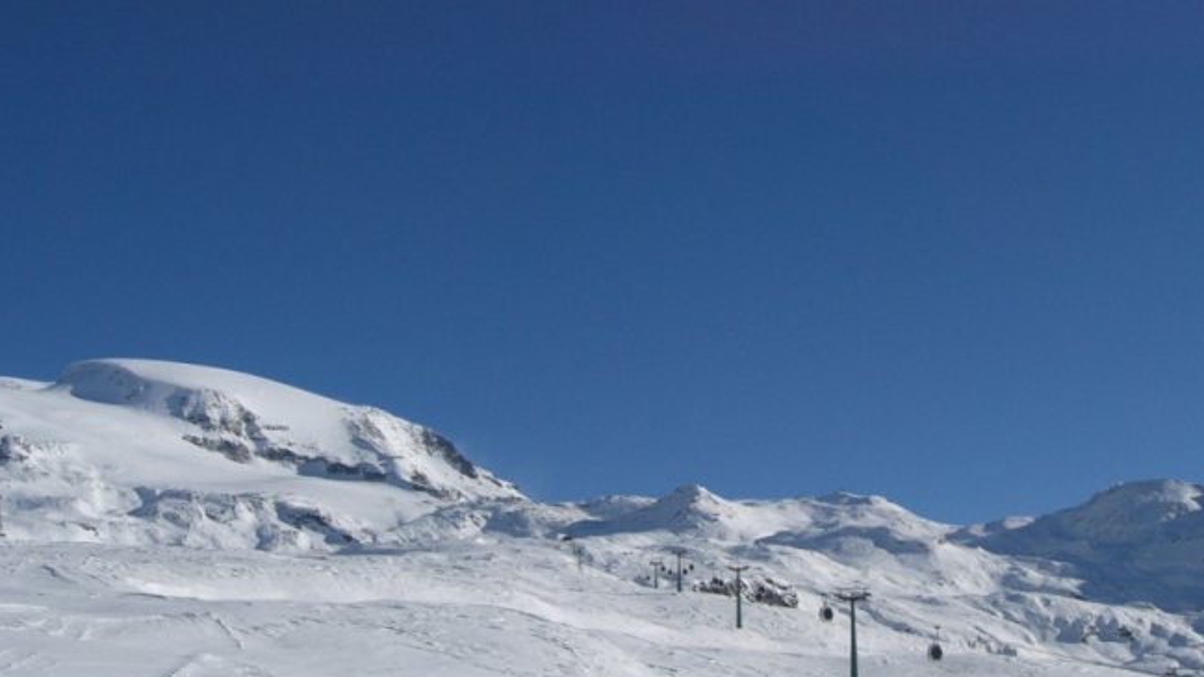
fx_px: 1628
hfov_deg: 40.4
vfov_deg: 23.5
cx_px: 738
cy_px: 364
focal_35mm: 51
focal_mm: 6.3
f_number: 4.4
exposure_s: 1/2000
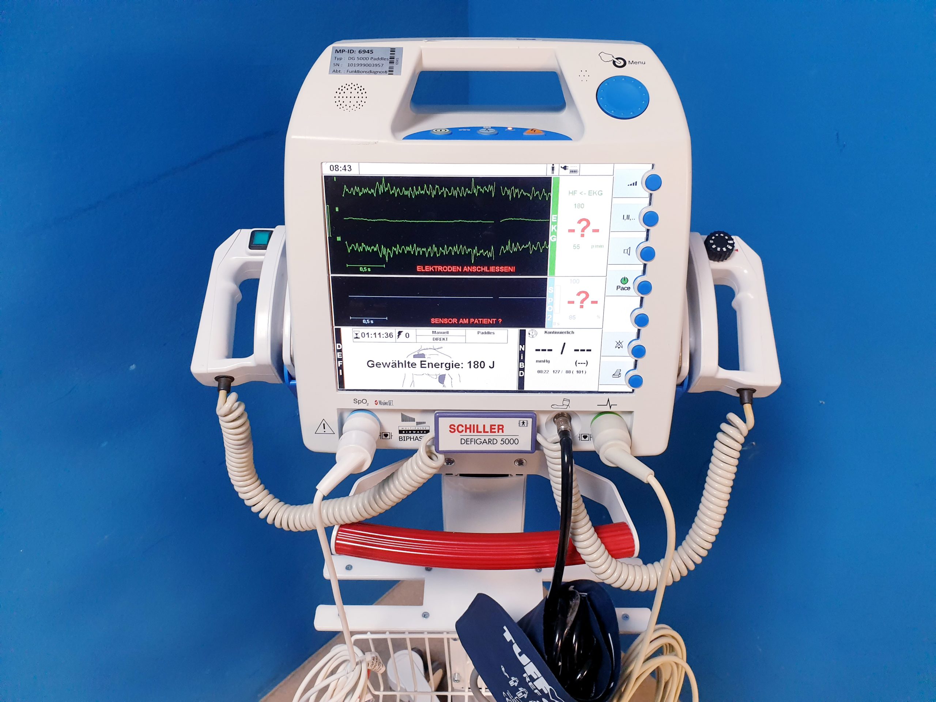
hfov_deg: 67.3
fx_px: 703
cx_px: 468
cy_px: 351
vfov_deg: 53.1
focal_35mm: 26
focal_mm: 4.3
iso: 160
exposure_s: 1/50
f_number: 2.4
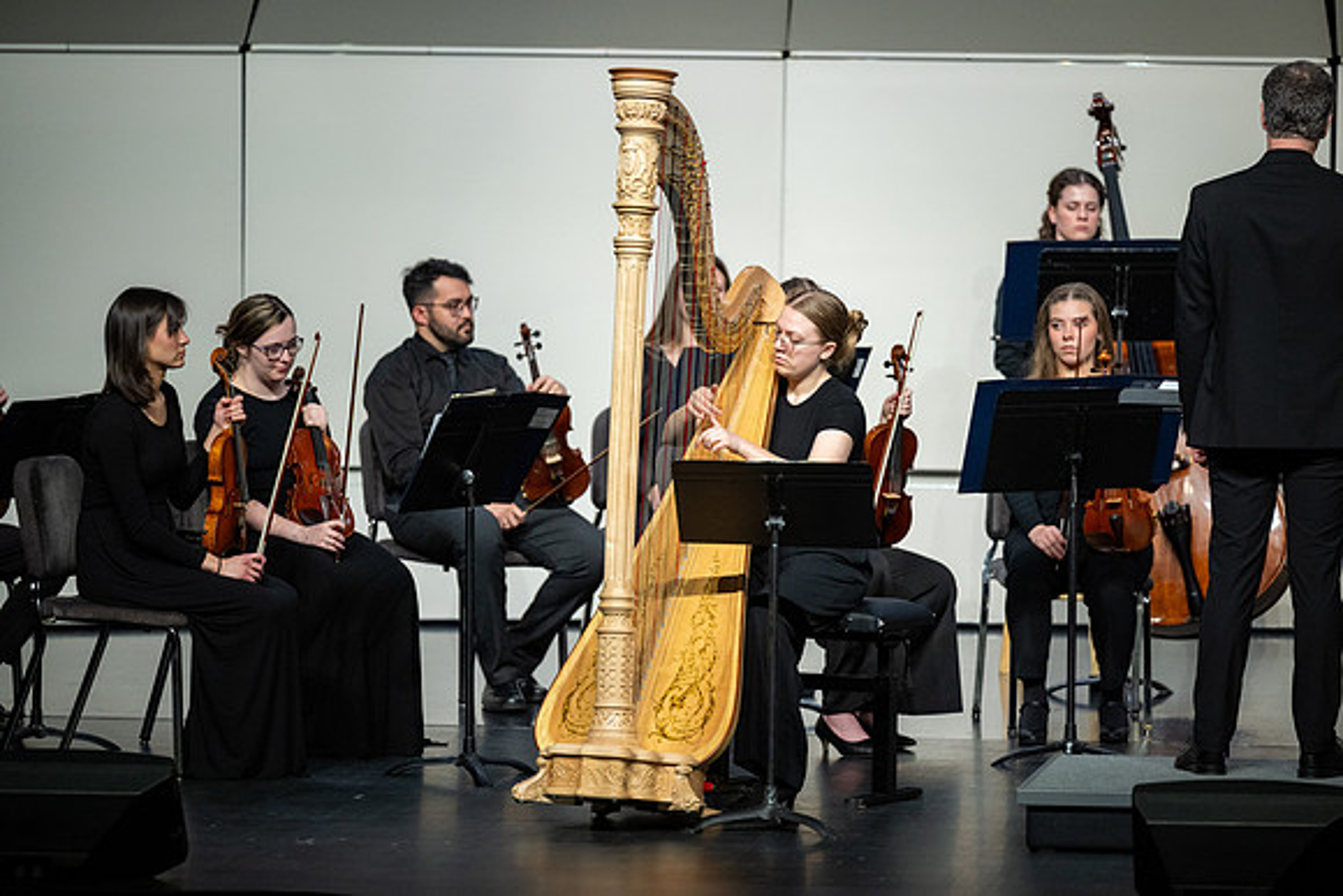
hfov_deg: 10.3
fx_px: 7463
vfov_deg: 6.9
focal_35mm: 200
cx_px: 672
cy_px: 448
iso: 1250
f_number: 2.8
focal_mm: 200
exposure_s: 1/500
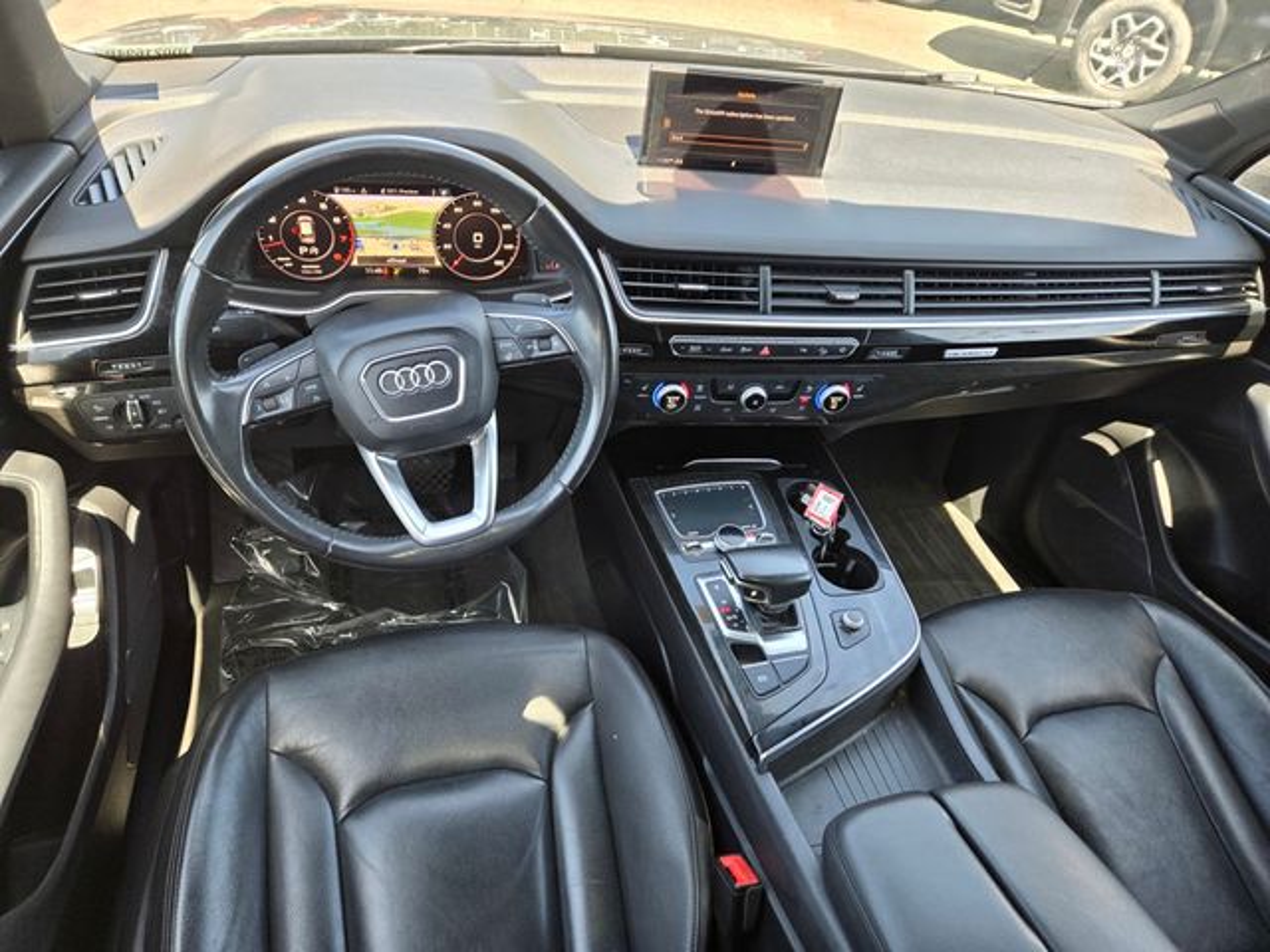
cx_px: 635
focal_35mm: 23
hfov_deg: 73.9
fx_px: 844
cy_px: 476
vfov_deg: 58.9
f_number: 1.8
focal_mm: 5.4
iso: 80
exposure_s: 1/180
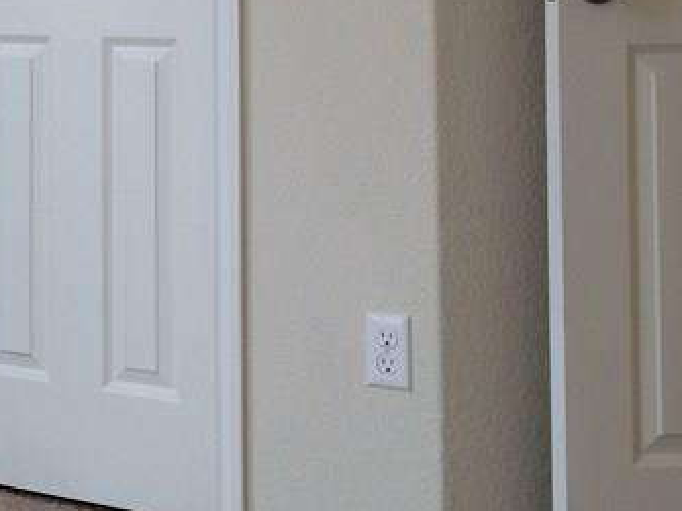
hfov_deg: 19.9
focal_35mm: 92
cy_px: -76
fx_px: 1811
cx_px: -151
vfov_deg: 15.5
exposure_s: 1/60
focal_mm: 4.12
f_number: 2.2
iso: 40
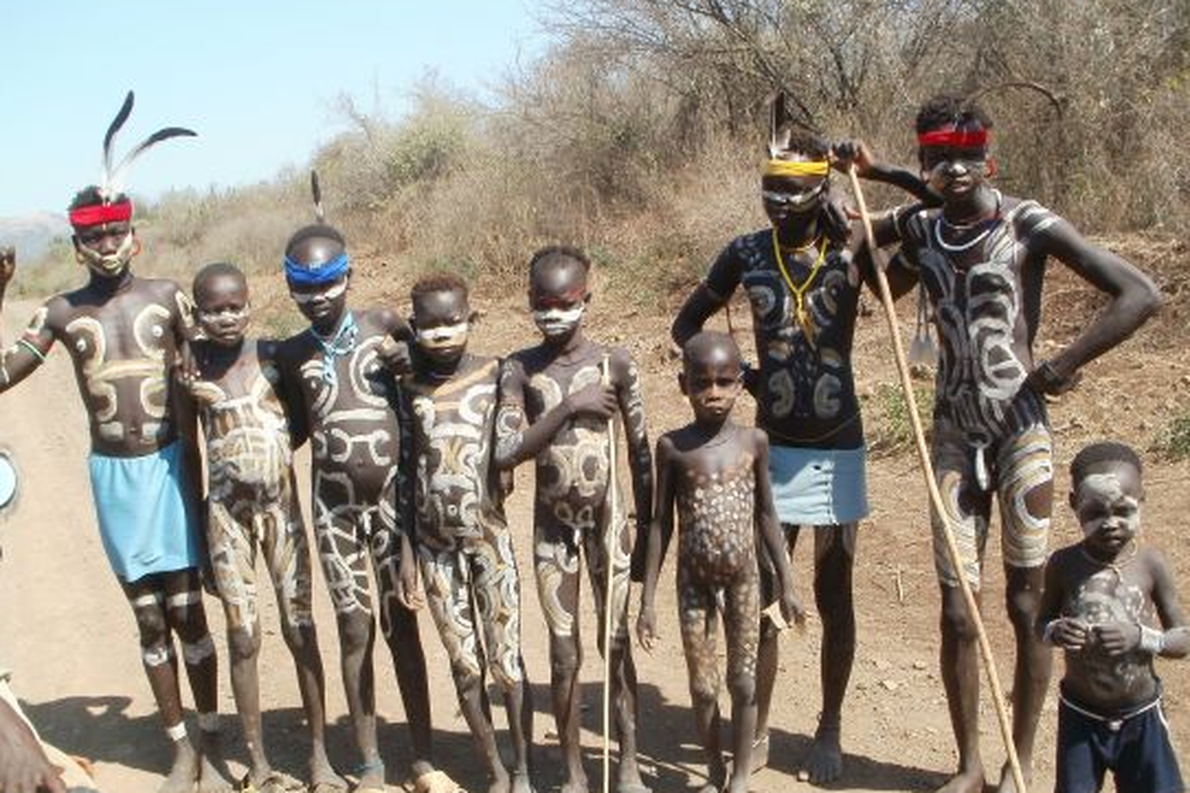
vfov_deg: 35.0
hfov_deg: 50.7
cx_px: 599
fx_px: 1256
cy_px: 427
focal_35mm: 38
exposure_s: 1/250
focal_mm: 6.3
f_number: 5.6
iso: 100
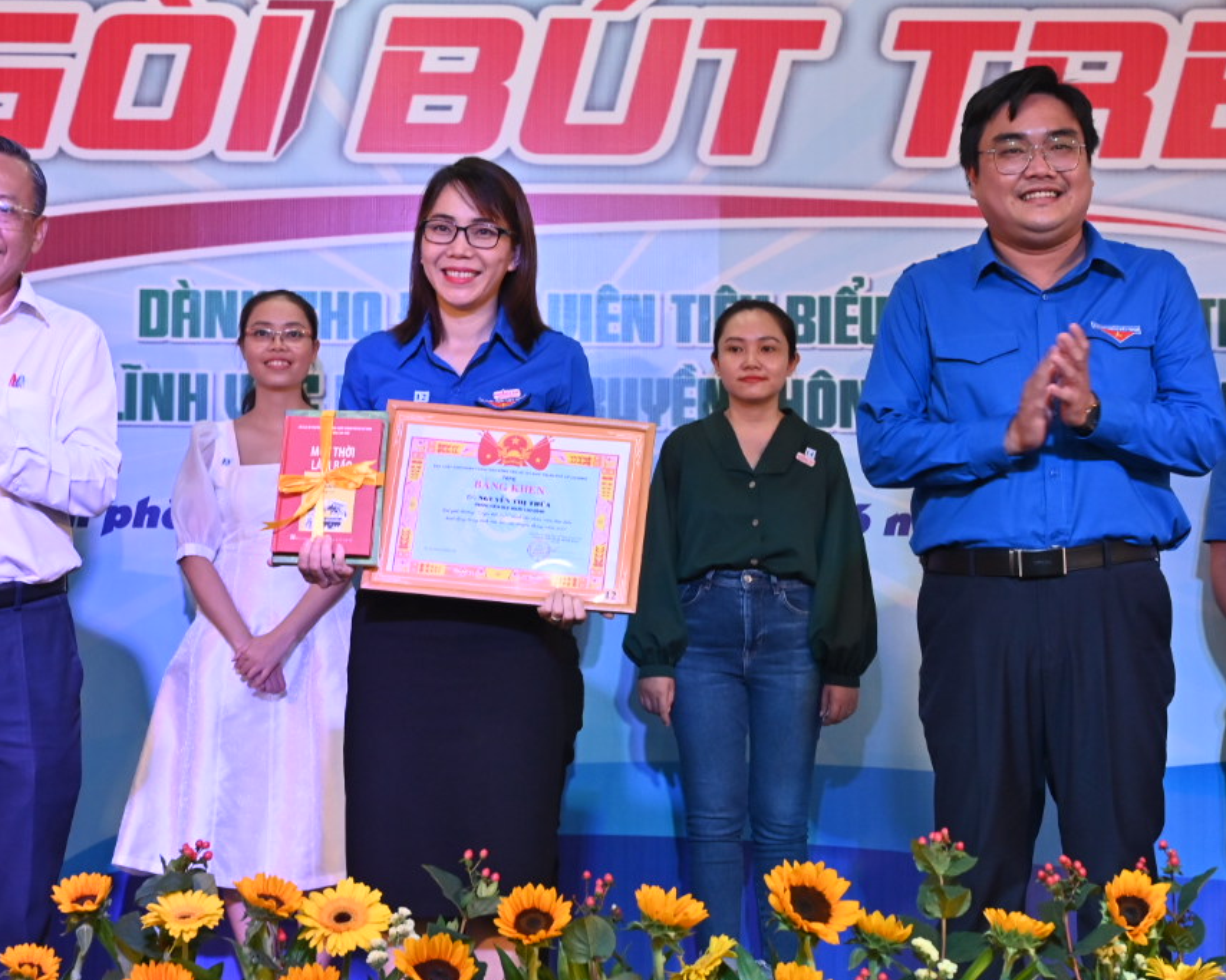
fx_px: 2648
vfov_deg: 21.0
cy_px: 537
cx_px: 495
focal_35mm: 73
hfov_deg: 26.0
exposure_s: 1/160
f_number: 5.6
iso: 1800
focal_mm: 41
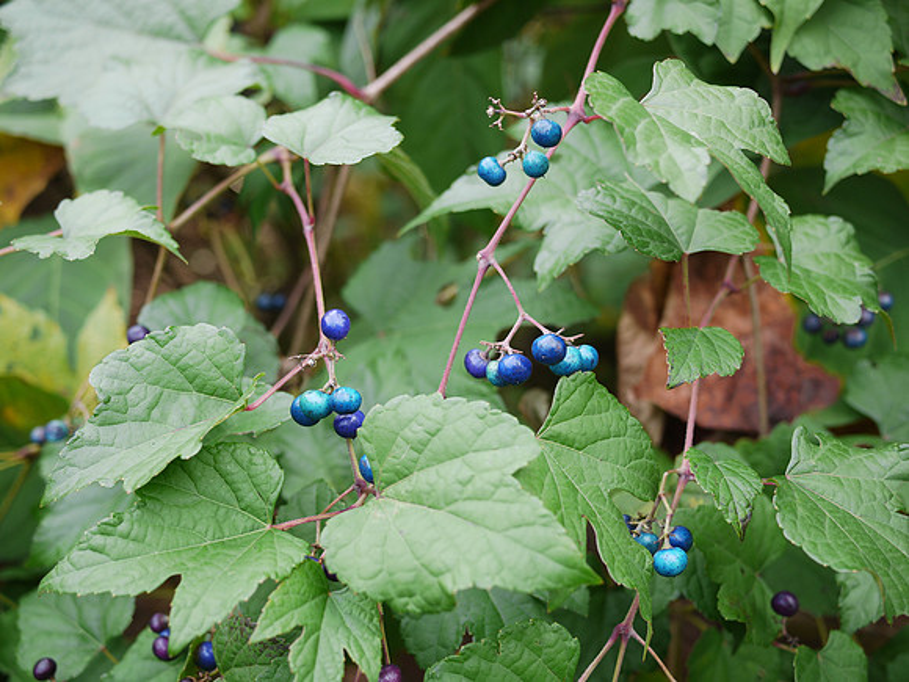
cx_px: 454
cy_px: 341
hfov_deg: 46.8
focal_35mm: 40
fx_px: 1050
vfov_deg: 36.0
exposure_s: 1/125
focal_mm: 20
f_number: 2.5
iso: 100
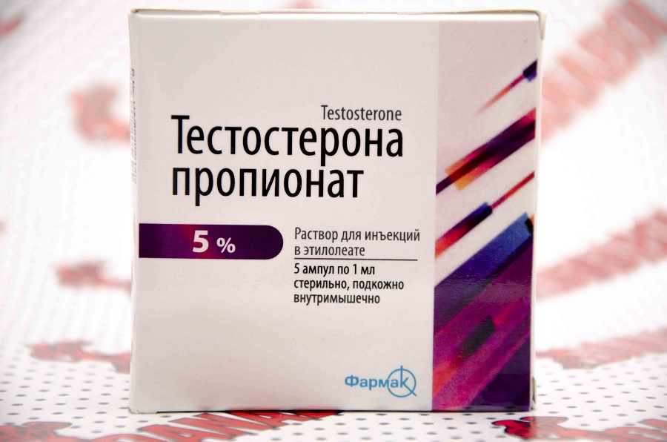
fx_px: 2912
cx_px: 334
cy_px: 221
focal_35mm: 158
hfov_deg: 13.1
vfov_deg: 8.7
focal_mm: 105
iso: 100
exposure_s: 1/80
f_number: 5.6
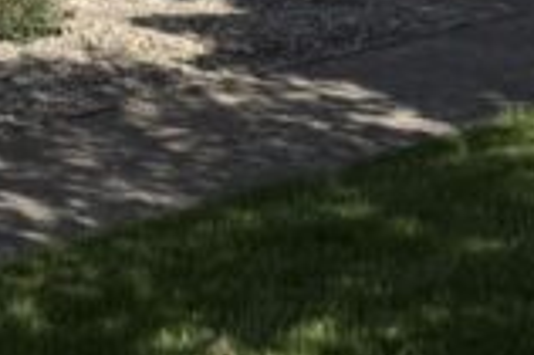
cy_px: 3
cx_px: -416
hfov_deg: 11.8
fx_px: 2400
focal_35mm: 162
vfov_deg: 8.4
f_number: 1.78
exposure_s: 1/4673
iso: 80
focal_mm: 6.76
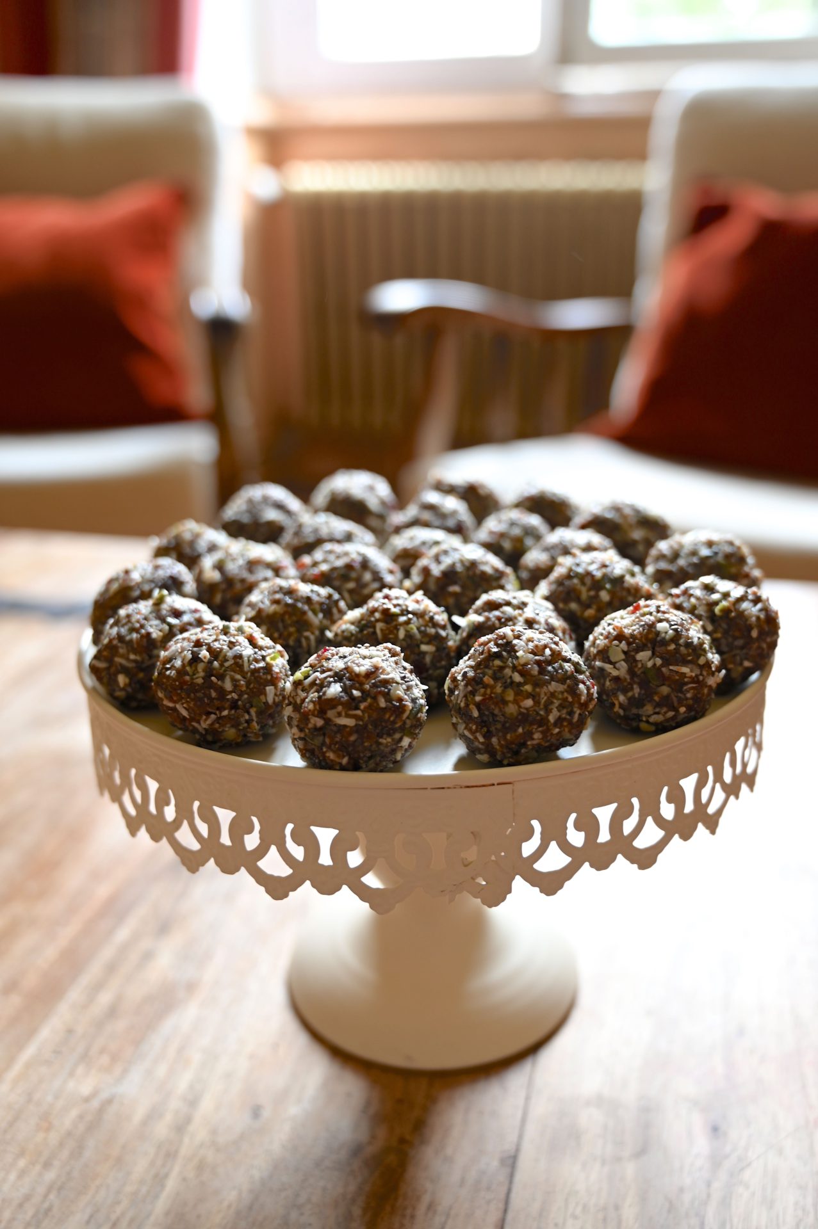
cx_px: 409
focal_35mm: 32
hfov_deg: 40.5
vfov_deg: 58.0
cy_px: 614
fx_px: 1109
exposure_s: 1/25
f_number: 4
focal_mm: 32.5
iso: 200
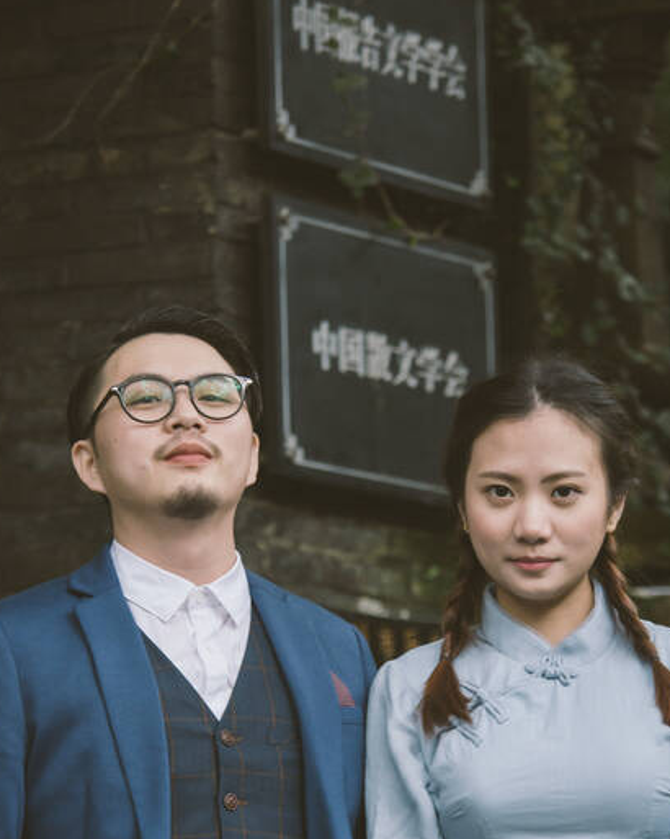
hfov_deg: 5.8
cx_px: 342
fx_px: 6647
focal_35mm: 268
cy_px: 621
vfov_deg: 7.2
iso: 400
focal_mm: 122
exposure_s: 1/100
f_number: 4
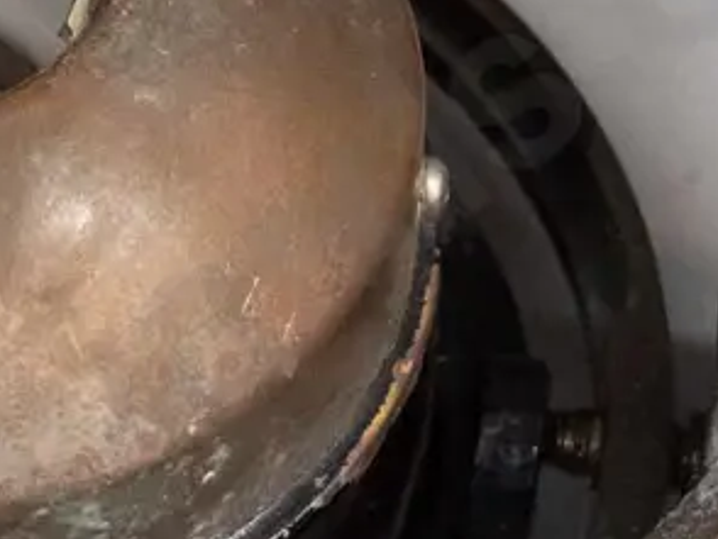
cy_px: 398
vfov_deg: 9.3
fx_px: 3321
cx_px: 115
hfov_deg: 12.3
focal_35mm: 160
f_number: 5.6
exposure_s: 1/160
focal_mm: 23
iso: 3200
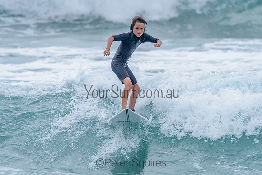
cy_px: 90
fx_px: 4461
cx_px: 132
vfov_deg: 2.2
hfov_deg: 3.4
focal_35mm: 613
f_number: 5.6
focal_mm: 500
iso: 160
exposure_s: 1/2000
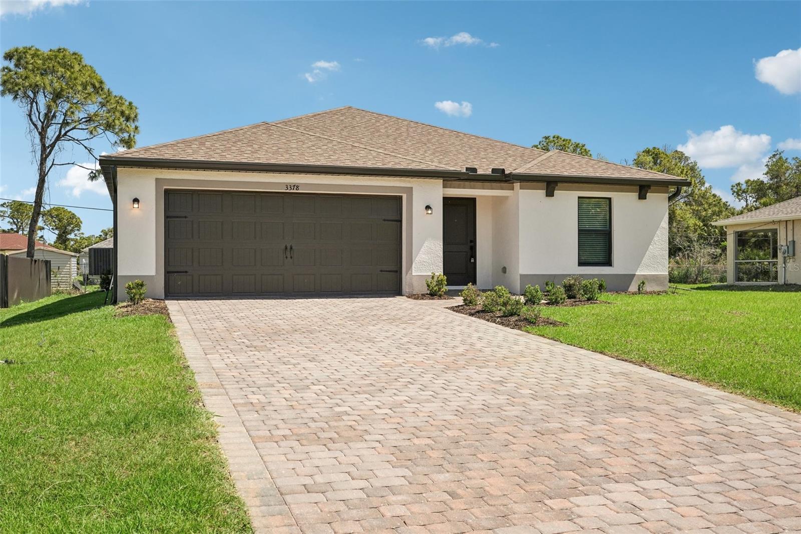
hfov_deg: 54.4
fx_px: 779
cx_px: 400
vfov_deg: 37.8
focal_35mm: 35
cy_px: 267
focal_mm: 35
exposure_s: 1/1000
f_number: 8
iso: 400
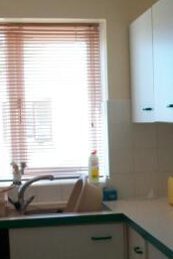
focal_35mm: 79
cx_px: 187
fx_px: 569
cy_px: 183
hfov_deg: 16.8
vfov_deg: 25.5
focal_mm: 5.7
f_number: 2.8
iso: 106
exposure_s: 1/60
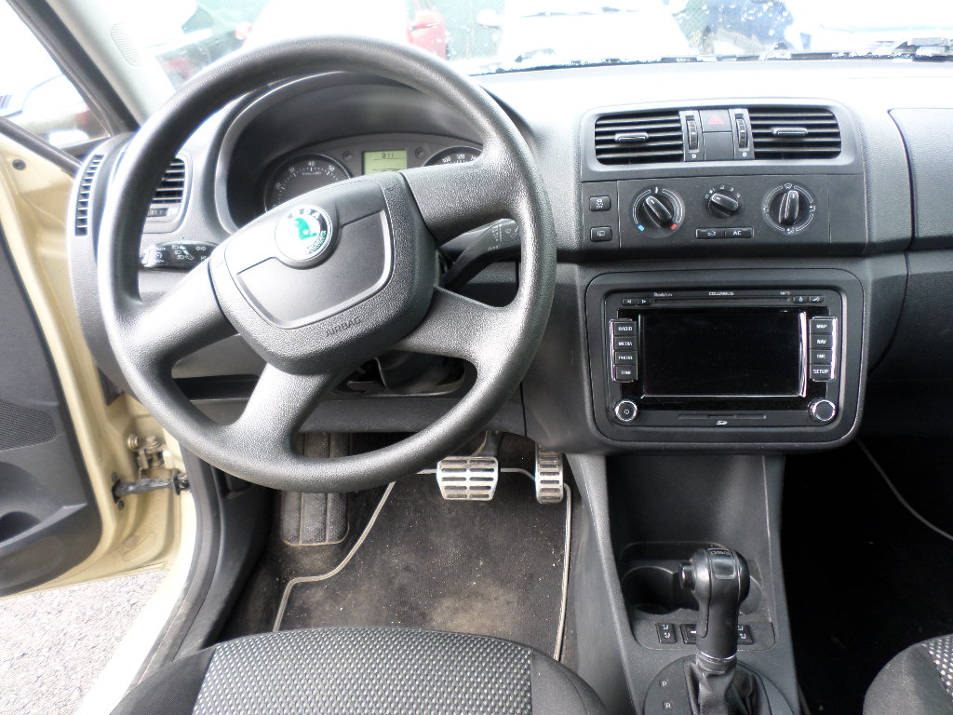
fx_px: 688
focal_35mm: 25
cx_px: 476
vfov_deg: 54.9
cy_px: 358
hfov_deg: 69.4
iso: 80
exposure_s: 1/45
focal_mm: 4.5
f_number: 2.5
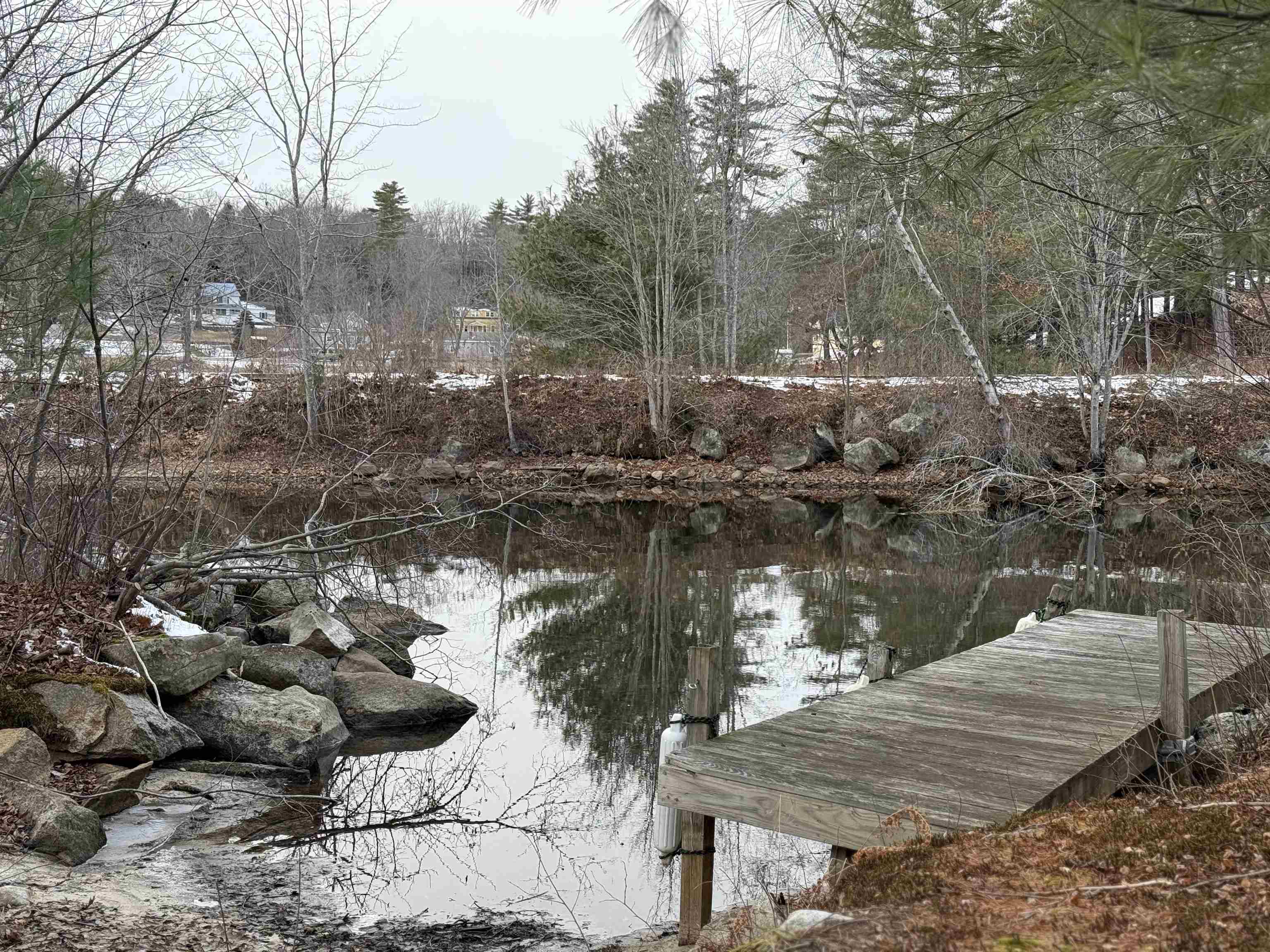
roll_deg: -0.9
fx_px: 1761
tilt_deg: -3.6
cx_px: 635
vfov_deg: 30.3
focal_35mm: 48
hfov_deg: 39.7
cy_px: 476
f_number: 1.78
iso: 100
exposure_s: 1/205
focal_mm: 6.76
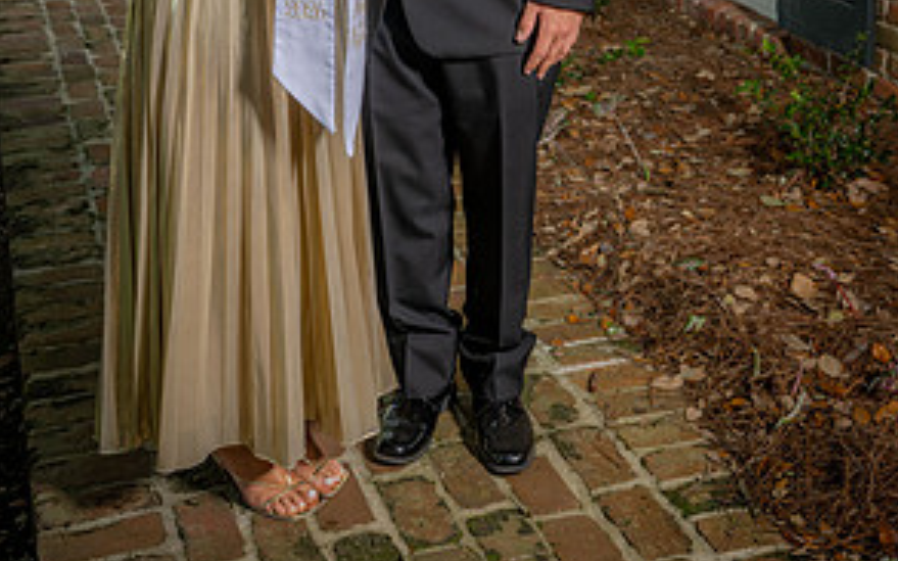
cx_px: 457
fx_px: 1493
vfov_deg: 20.2
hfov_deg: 33.5
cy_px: -80
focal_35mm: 61
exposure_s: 1/160
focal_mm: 39
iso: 100
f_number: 5.6
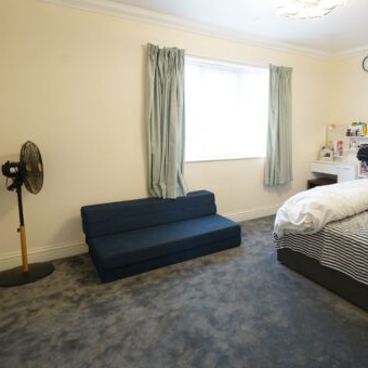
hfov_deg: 63.2
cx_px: 249
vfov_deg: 64.9
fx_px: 289
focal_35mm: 24
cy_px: 169
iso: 400
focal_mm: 16
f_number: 5
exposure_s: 1/20
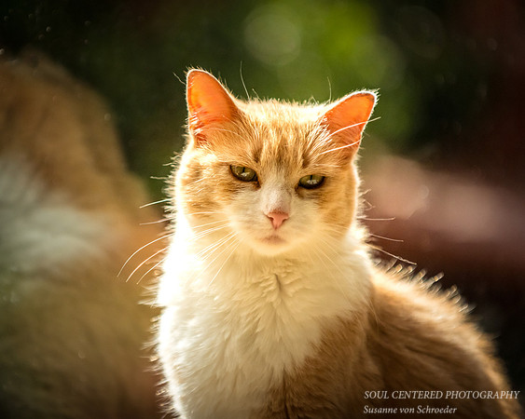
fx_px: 3246
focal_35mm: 209
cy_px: 203
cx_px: 200
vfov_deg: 7.4
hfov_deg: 9.2
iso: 1600
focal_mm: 180
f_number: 2.8
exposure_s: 1/6400
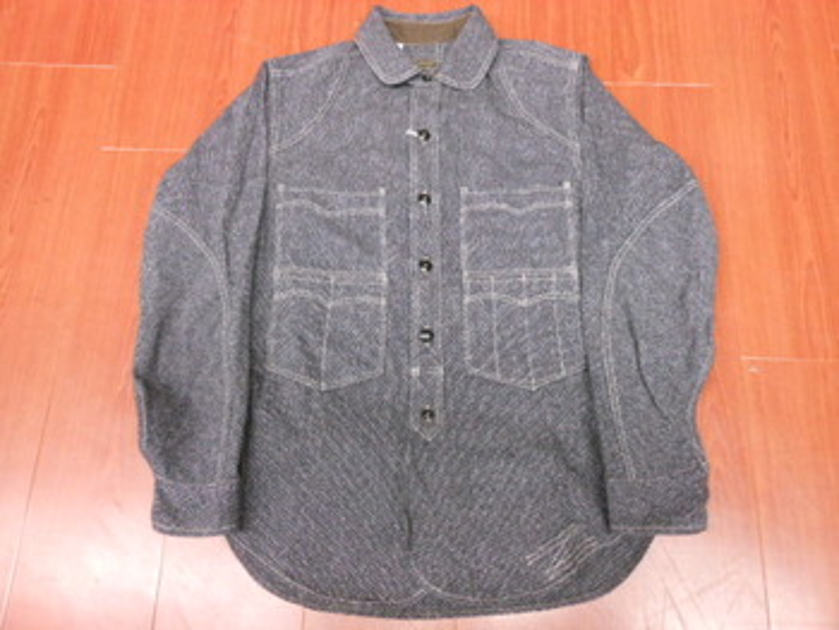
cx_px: 420
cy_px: 315
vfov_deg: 49.8
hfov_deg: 63.4
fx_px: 679
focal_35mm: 28
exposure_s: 1/10
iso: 400
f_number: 3.7
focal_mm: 5
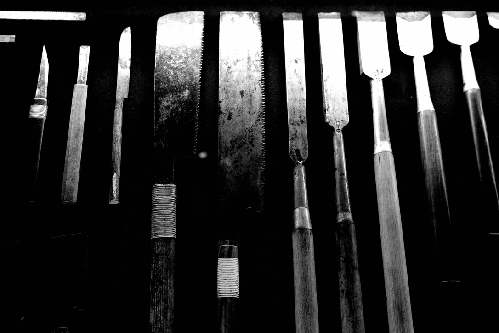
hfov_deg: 48.5
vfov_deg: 33.4
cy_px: 166
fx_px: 554
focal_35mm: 40
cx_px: 250
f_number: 2.8
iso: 640
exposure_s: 1/40
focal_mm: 26
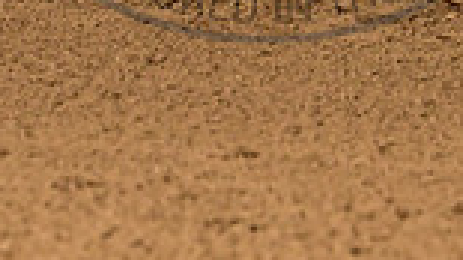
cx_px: 266
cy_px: -297
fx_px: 9645
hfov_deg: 2.7
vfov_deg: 1.5
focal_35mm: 786
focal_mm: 200
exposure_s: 1/200
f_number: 4.5
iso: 2500
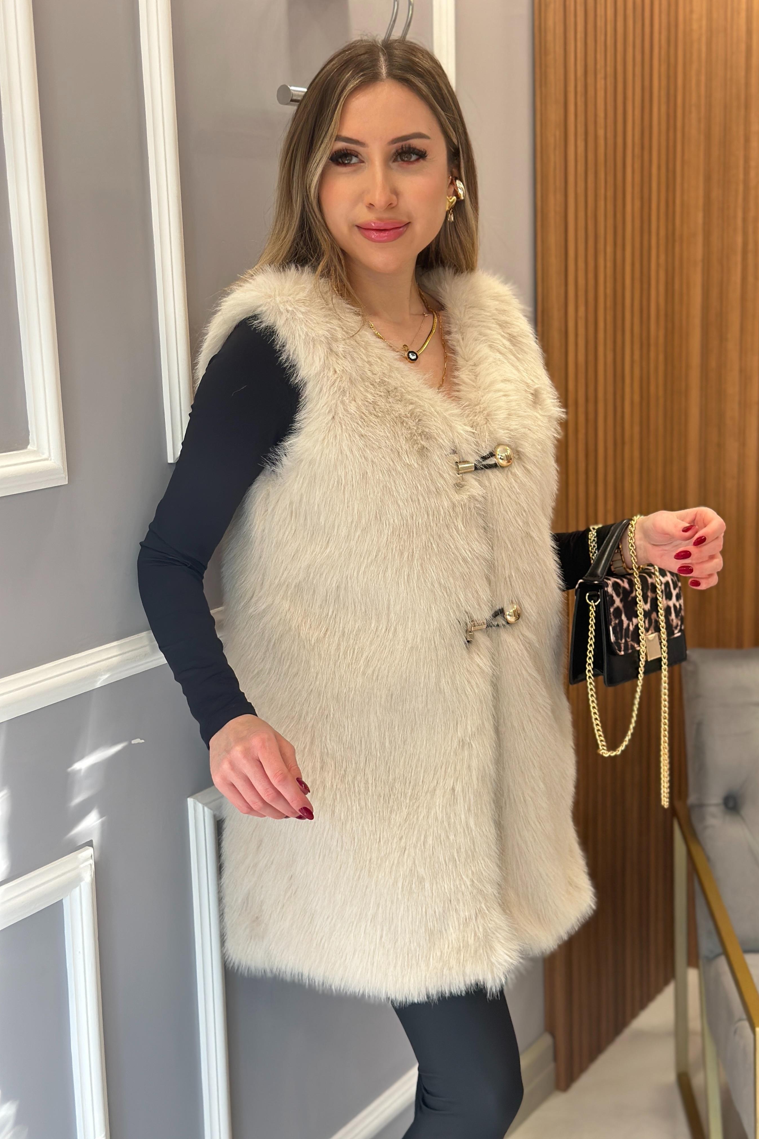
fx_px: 1581
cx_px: 427
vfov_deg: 39.6
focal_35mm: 50
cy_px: 570
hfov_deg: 27.0
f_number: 1.78
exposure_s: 1/118
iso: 125
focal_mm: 6.86
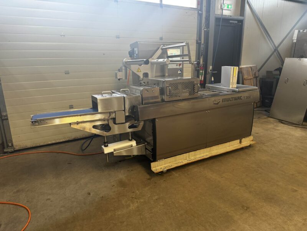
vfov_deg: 56.8
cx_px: 154
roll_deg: +0.7
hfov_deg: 71.6
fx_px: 213
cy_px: 116
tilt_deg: -15.7
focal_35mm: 24
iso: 160
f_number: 1.78
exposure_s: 1/100
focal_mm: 6.76
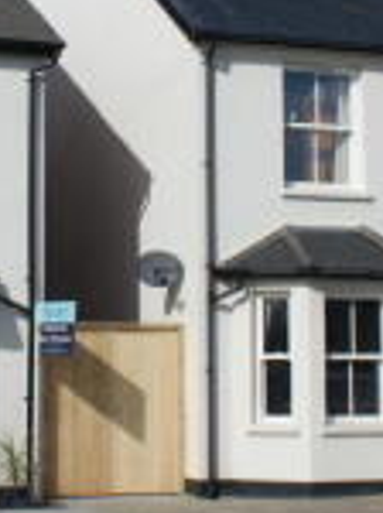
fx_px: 1627
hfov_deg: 13.3
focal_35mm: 110
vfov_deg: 17.7
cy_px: 91
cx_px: 7
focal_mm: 24
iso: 100
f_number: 10
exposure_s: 1/250
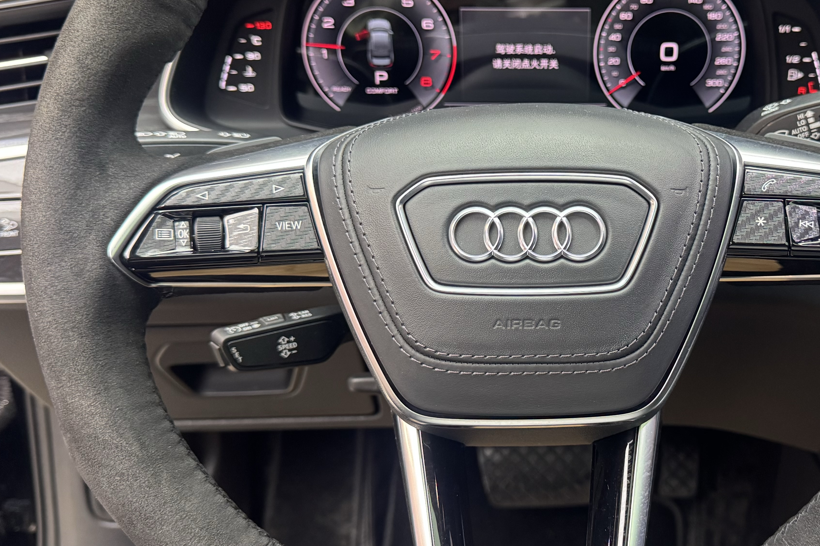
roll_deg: -1.8
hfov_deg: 45.6
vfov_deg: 31.8
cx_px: 551
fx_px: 957
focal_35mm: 42
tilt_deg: -23.1
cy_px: 226
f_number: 1.78
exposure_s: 1/50
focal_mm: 6.76
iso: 320
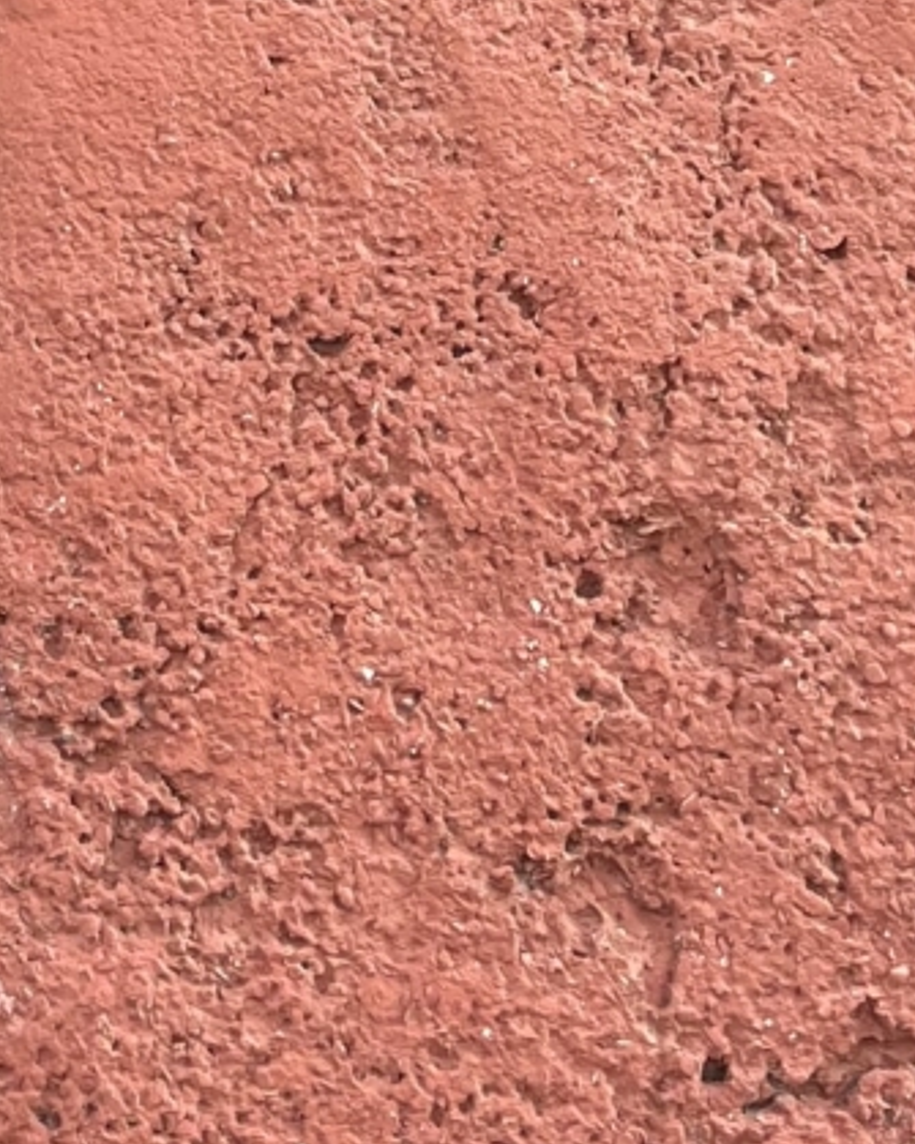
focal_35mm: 124
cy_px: -833
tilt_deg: +25.6
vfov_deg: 14.0
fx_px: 4199
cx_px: -557
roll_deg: -2.2
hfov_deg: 11.8
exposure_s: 1/657
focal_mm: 5.1
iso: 50
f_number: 1.6
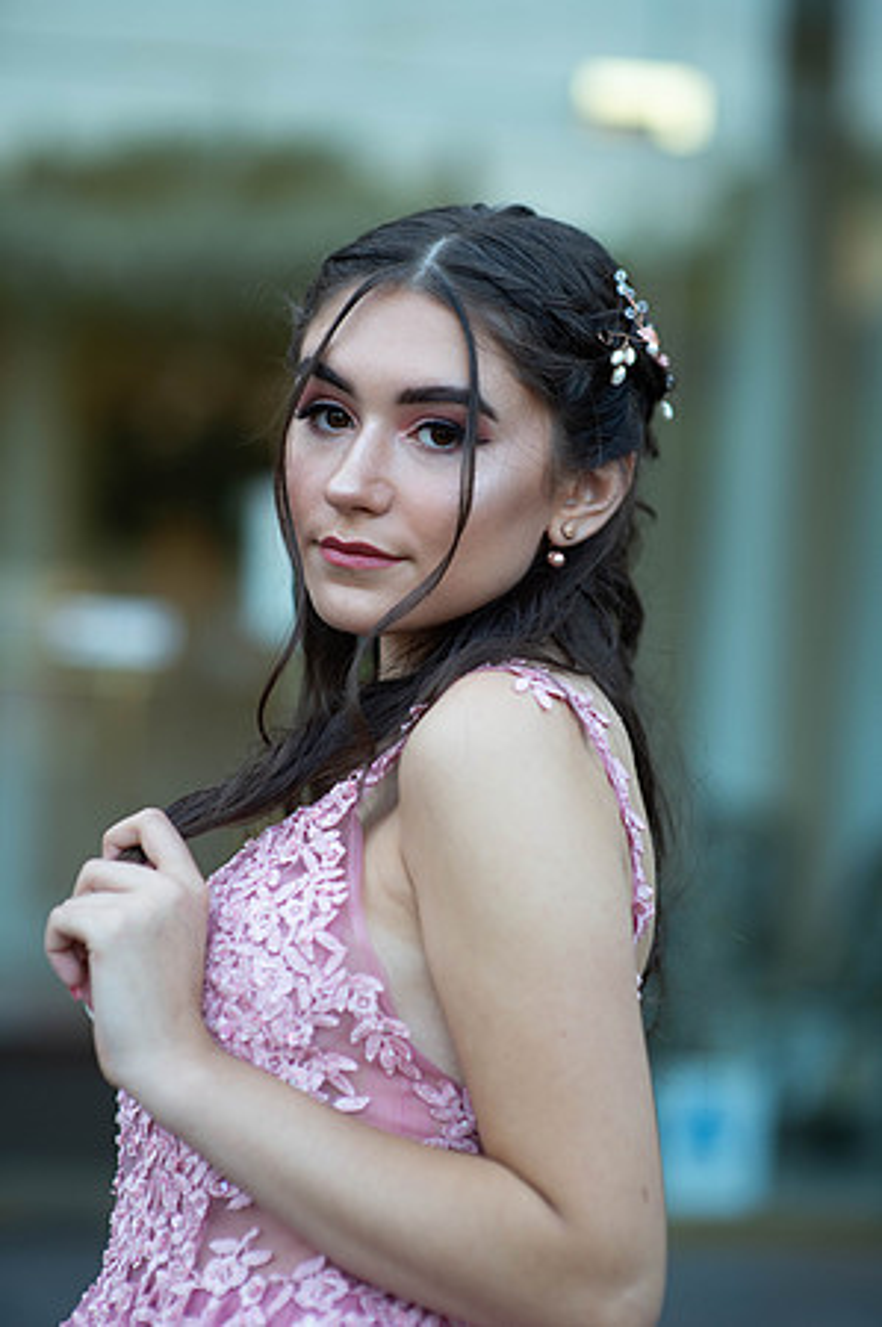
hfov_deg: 16.0
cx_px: 441
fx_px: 3131
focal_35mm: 85
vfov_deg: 23.9
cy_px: 664
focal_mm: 85
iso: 250
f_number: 2
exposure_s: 1/640
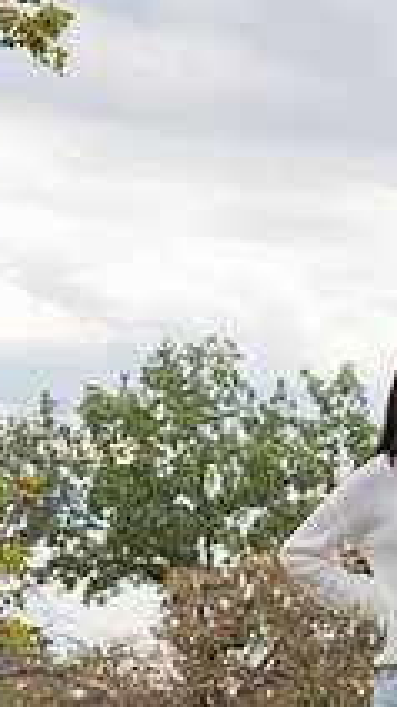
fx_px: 3543
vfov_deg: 11.4
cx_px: 434
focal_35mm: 189
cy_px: 482
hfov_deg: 6.4
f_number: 6.3
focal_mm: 66
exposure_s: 1/640
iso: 200
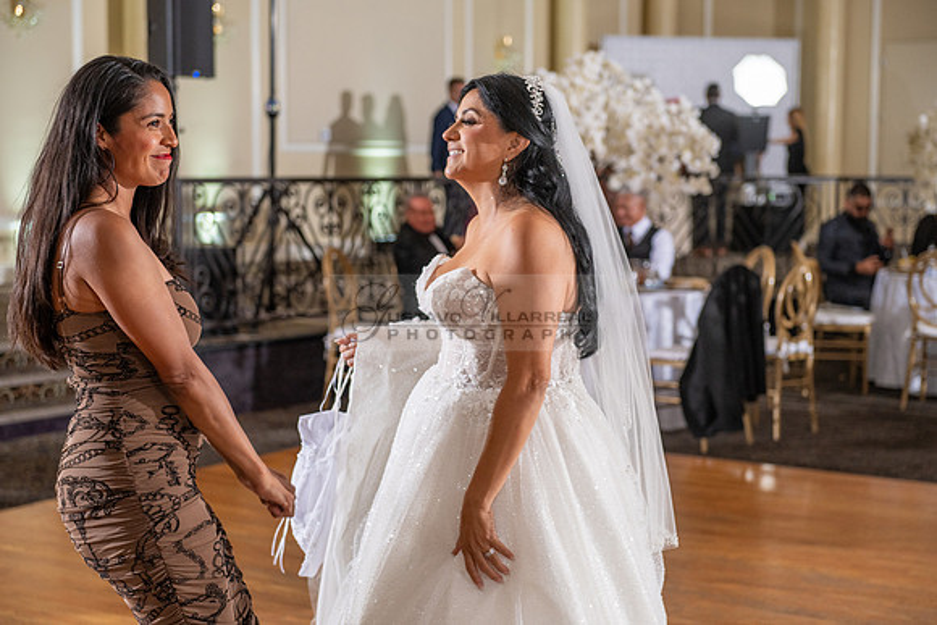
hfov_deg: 28.8
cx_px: 468
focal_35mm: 70
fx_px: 1822
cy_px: 312
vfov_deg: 19.5
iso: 800
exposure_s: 1/160
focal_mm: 70
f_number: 4
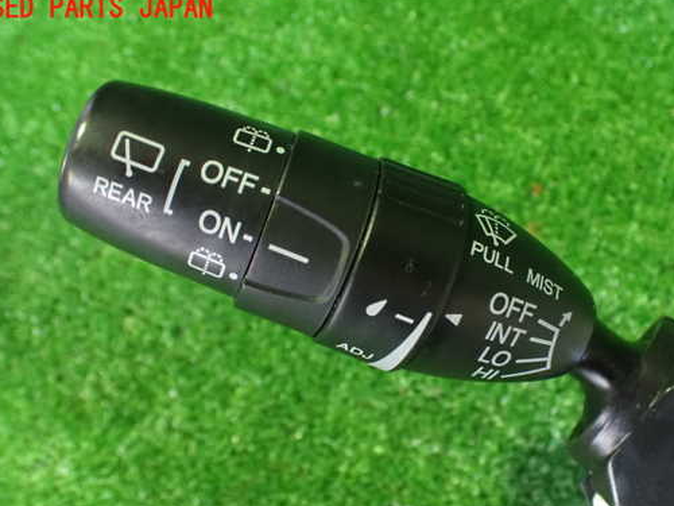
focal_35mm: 36
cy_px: 296
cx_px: 372
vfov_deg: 39.5
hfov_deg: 51.3
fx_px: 701
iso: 1250
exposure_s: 1/30
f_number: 2.3
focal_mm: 5.4
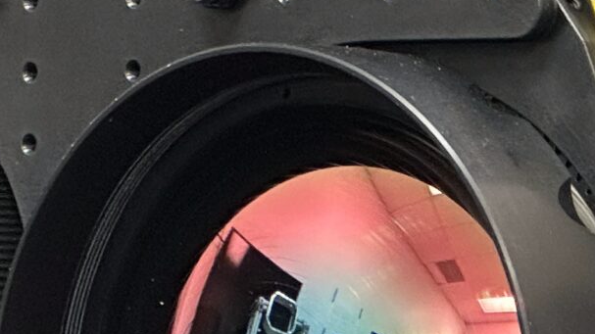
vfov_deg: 3.4
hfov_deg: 6.1
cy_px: 369
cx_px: 627
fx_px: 5583
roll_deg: -1.2
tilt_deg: -0.7
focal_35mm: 354
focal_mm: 9
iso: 500
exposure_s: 1/41
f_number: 2.8
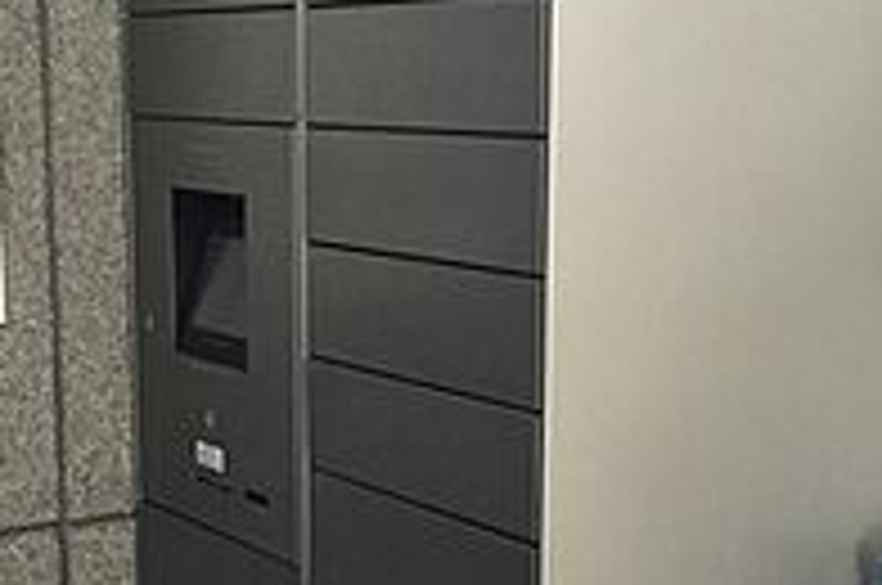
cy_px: 446
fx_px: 1810
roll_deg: +0.2
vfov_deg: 18.2
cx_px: 441
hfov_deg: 27.4
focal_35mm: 74
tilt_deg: -12.1
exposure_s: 1/30
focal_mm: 4.15
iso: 64
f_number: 2.2
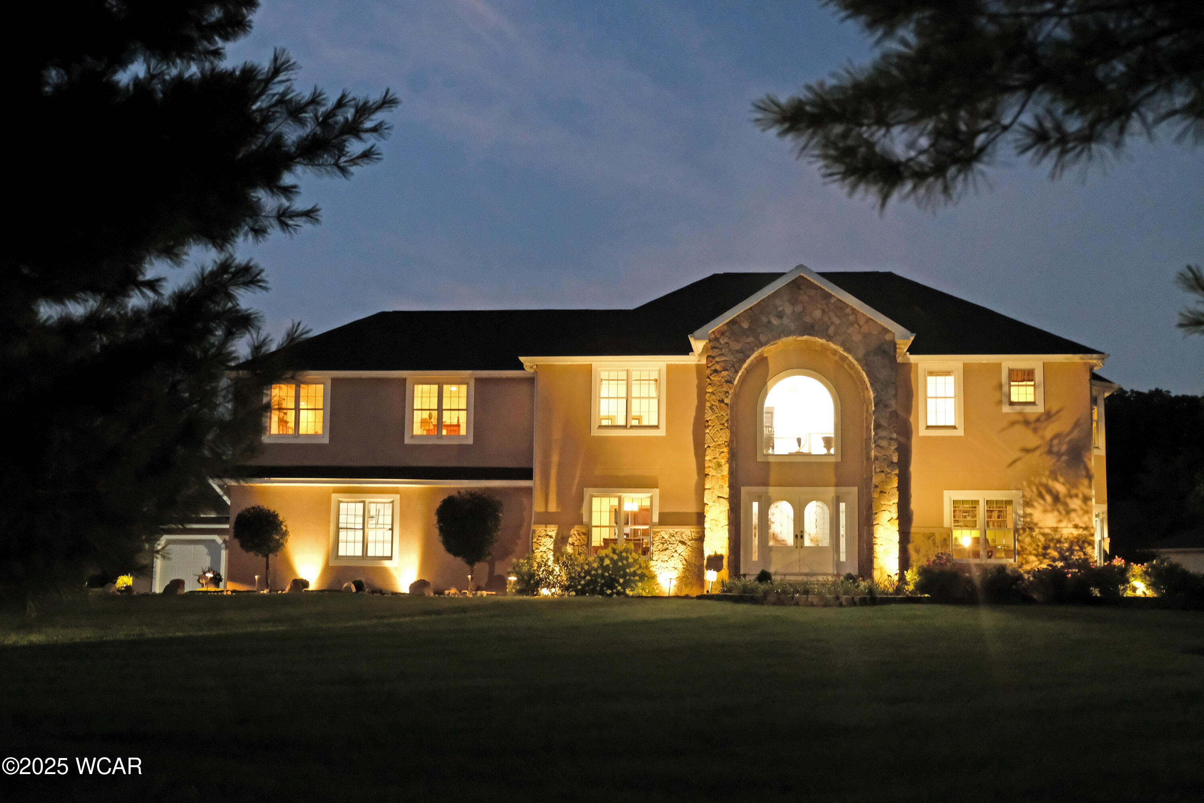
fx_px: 1505
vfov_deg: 29.9
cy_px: 402
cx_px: 602
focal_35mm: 45
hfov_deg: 43.6
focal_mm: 30.2
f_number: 3.6
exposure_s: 1/14
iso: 3200
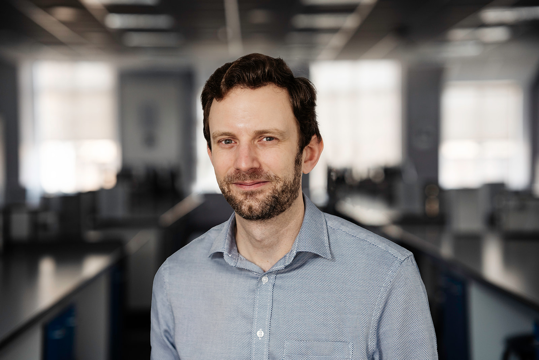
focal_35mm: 85
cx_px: 270
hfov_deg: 23.9
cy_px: 180
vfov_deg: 16.1
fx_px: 1273
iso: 400
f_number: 2.8
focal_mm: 85
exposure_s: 1/250
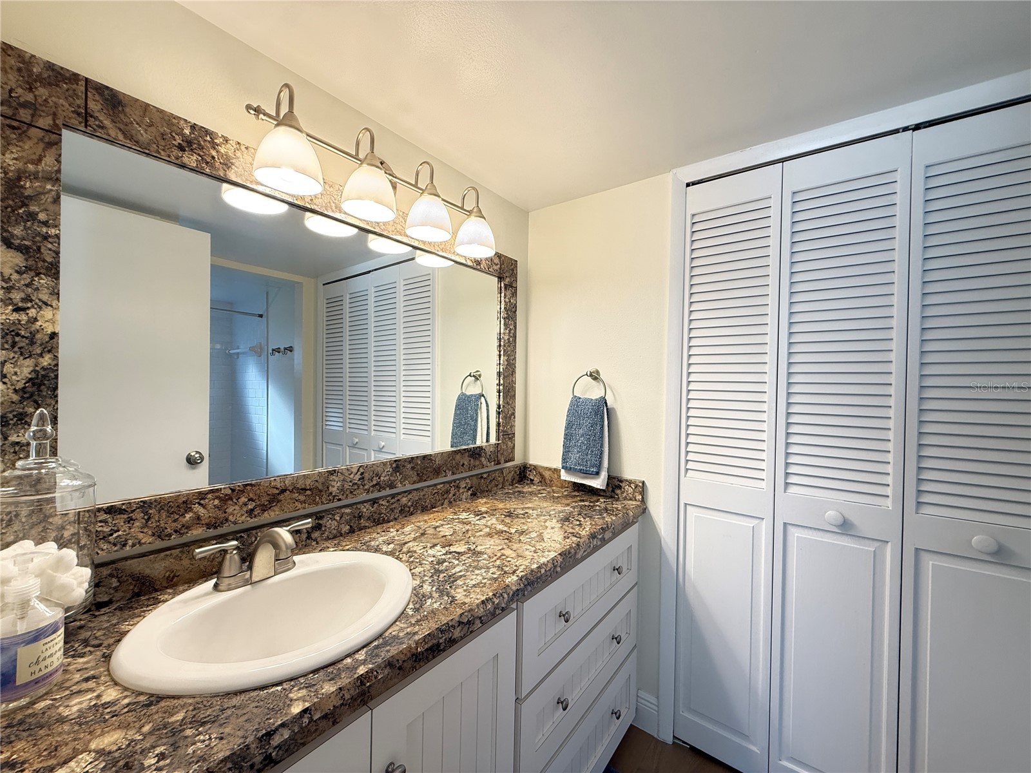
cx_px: 516
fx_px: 417
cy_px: 386
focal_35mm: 14
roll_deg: -1.0
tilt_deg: +0.0
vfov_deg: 85.7
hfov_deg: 102.1
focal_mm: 2.22
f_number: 2.2
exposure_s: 1/60
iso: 160
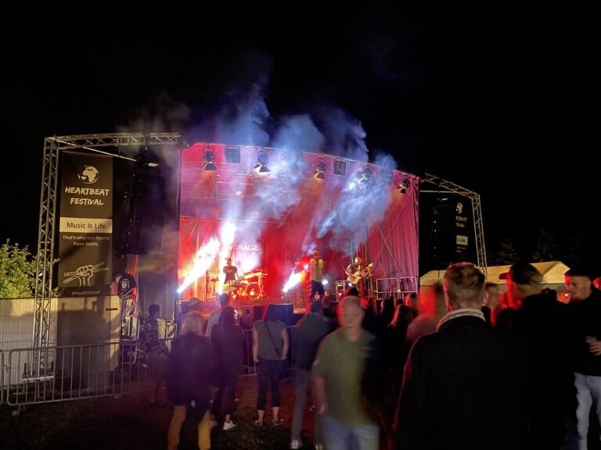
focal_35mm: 26
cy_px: 225
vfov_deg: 53.1
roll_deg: +1.9
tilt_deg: +9.6
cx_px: 300
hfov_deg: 67.3
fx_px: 451
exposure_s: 1/4
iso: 1000
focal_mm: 4.2
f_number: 1.6
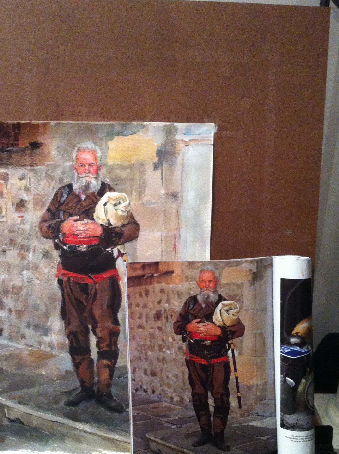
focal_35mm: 48
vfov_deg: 39.6
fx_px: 628
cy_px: 269
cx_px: 146
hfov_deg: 30.2
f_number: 2.8
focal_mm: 3.85
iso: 400
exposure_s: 1/15
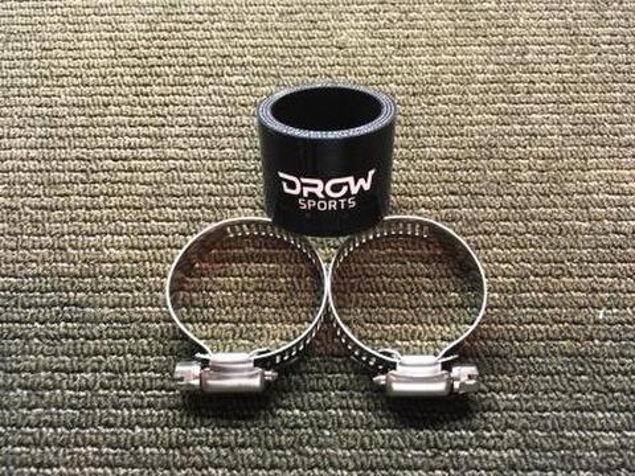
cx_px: 318
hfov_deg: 61.7
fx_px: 532
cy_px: 238
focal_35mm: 29
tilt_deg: -60.4
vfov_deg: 48.2
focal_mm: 4.15
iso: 200
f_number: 2.2
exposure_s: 1/17
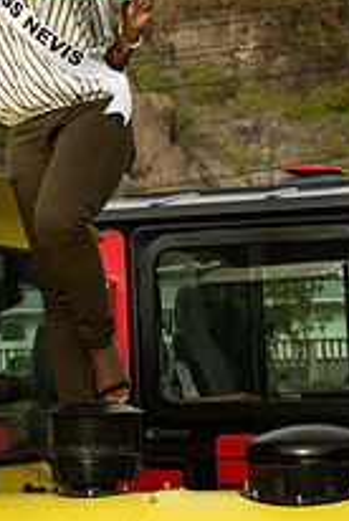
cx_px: 33
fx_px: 1739
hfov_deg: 11.4
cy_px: 109
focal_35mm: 120
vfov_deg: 16.9
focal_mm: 55
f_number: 6.3
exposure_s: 1/200
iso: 80
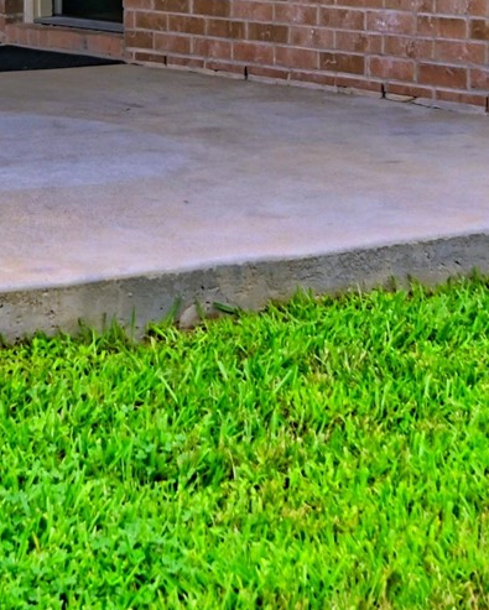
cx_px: 10
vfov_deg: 15.0
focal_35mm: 124
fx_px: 2241
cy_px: -106
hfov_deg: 12.3
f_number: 8
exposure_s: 1/160
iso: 400
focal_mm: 30
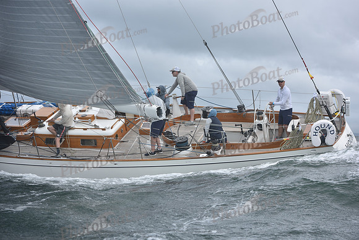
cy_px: 120
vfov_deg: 19.5
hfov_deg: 28.8
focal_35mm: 70
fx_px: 698
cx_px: 180
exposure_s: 1/1250
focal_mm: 70
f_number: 5
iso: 200
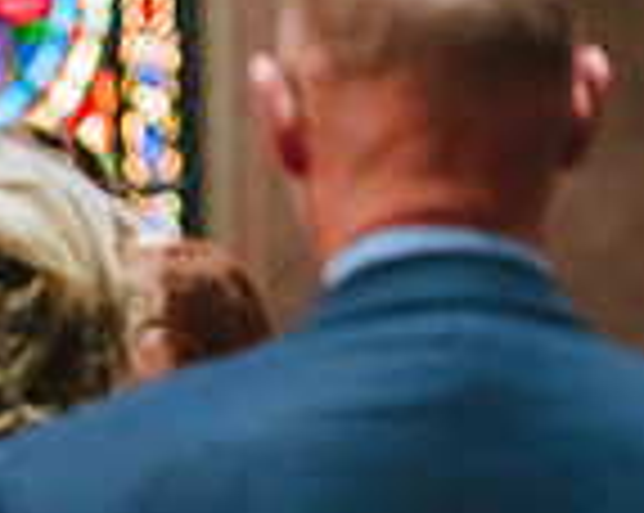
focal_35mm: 389
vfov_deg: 3.9
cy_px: 808
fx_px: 7404
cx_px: -572
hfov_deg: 4.9
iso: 4000
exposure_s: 1/160
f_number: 2.8
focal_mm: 102
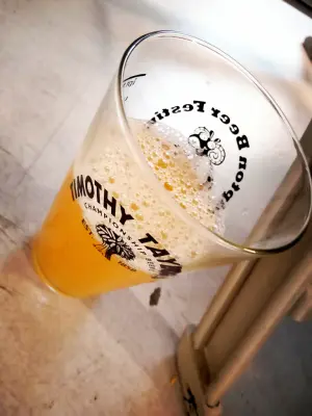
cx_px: 156
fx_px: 336
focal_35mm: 28
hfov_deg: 49.7
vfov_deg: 63.4
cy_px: 208
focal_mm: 3.54
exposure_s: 1/25.1
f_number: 2
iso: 612
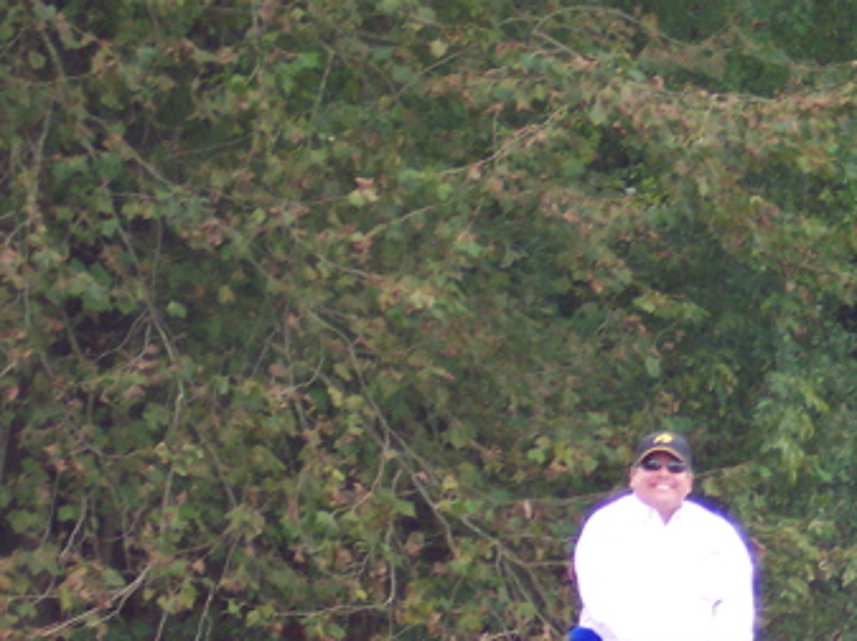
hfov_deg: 7.3
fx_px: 6702
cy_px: 518
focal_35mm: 271
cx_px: 984
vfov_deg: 5.5
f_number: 4.8
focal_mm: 24
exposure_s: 1/90
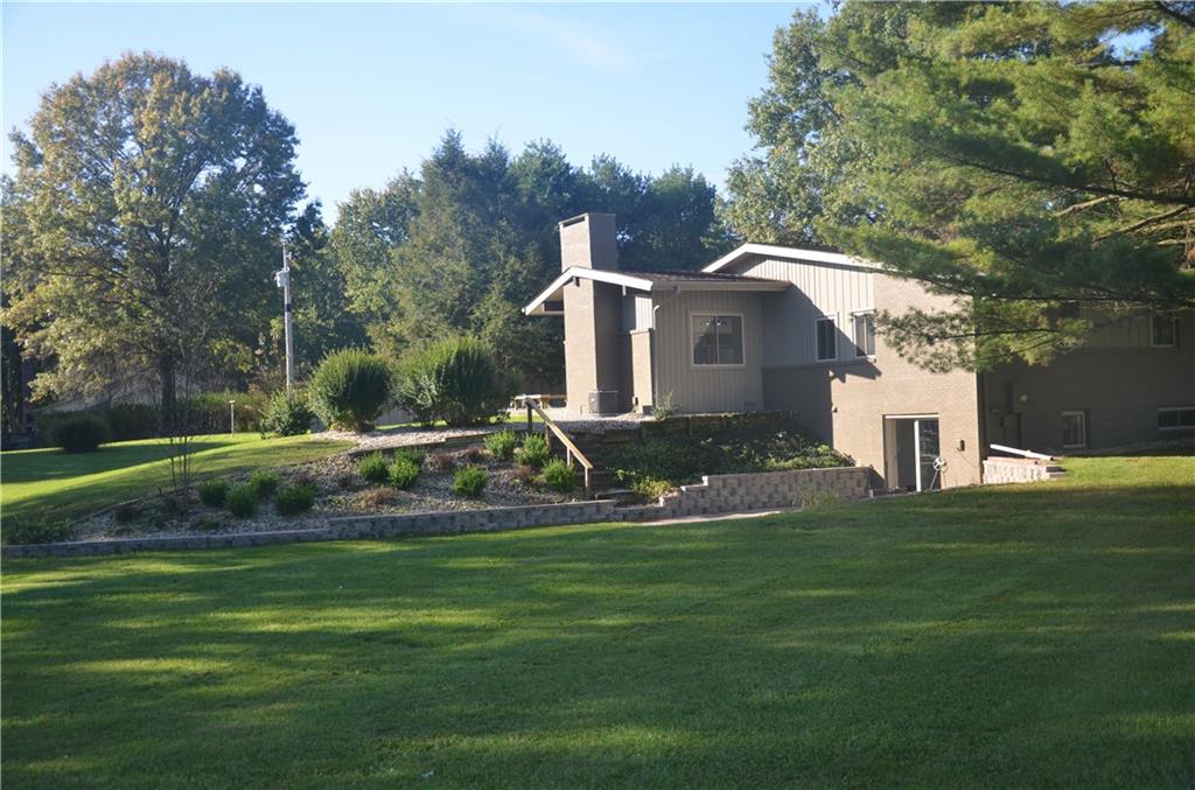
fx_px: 1242
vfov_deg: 35.3
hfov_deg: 51.4
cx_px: 598
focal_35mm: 38
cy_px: 395
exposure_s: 1/250
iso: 100
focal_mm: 25
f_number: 4
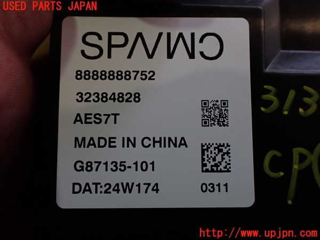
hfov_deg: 60.0
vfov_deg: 46.8
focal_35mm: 30
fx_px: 277
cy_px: 120
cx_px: 160
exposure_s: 1/125
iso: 200
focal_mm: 5.4
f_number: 2.3
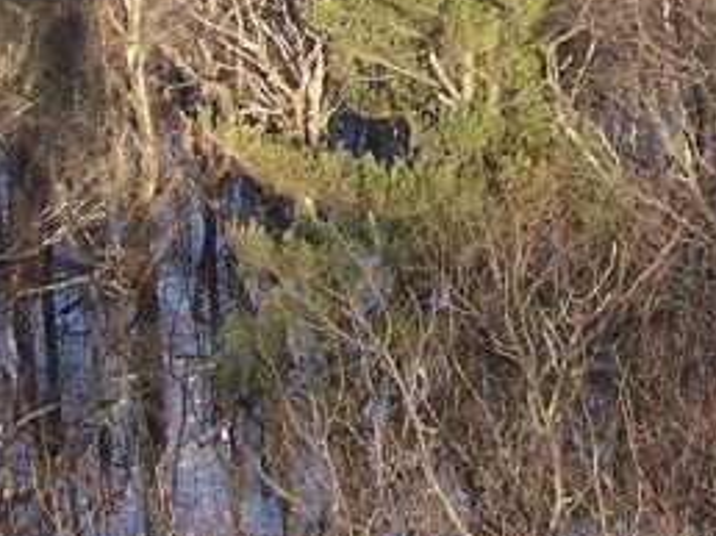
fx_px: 3286
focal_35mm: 159
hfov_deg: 12.2
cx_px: 794
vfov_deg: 9.1
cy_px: -222
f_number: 2.8
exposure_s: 1/250
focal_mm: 6.7
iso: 80
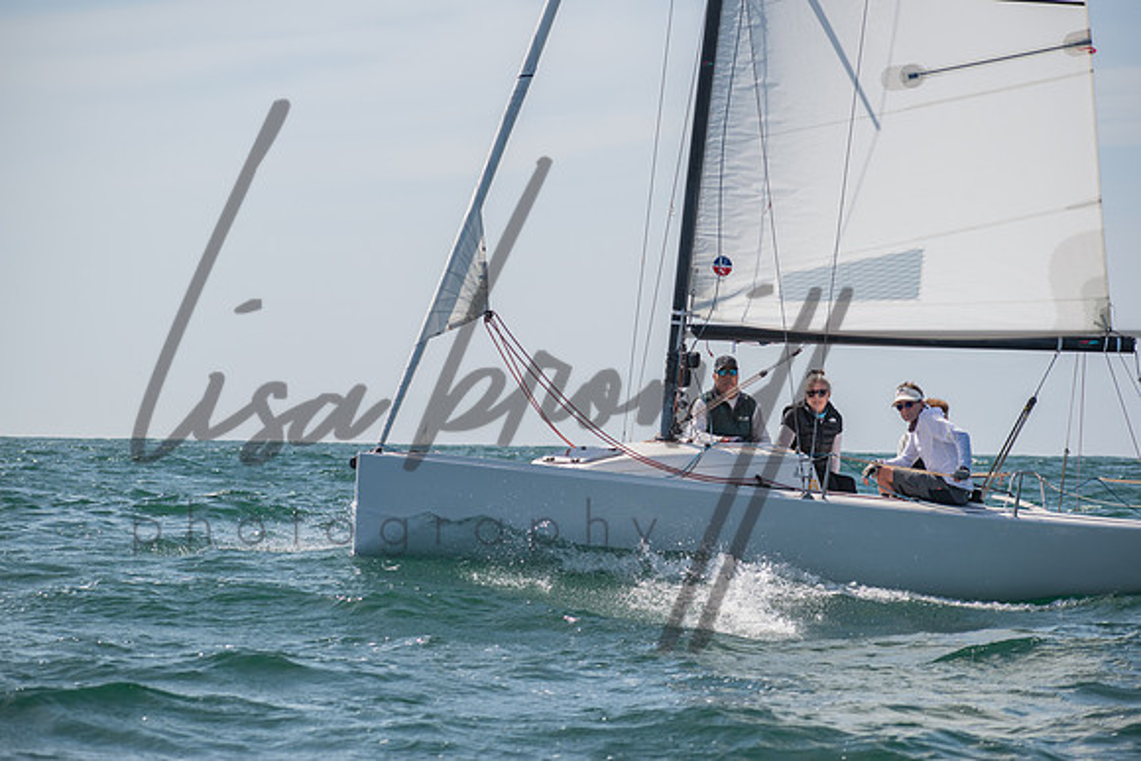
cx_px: 570
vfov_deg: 9.0
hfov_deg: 13.4
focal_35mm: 153
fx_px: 4850
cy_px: 380
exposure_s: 1/1000
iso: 200
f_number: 6.3
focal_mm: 102
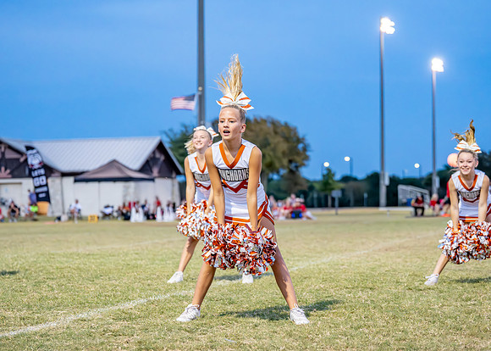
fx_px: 1212
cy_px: 196
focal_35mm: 87
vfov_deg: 16.4
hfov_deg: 22.9
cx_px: 243
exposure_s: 1/1000
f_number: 2.8
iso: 5000
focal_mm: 70
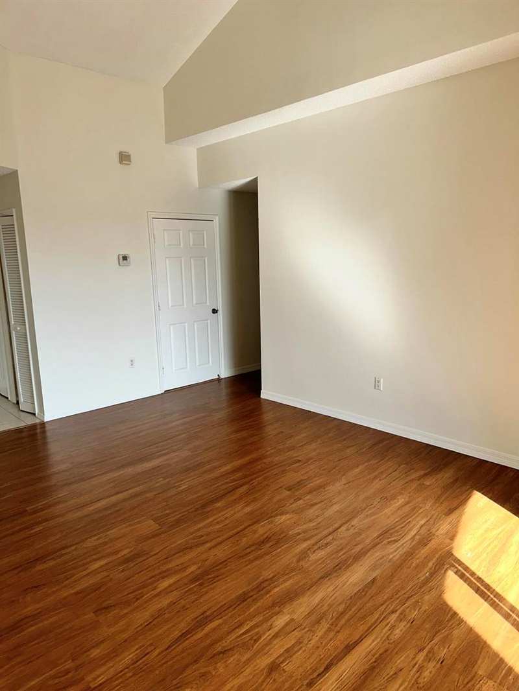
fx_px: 480
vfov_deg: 71.6
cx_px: 260
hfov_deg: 56.8
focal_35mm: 24
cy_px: 346
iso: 50
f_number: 1.78
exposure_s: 1/529
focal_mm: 6.86
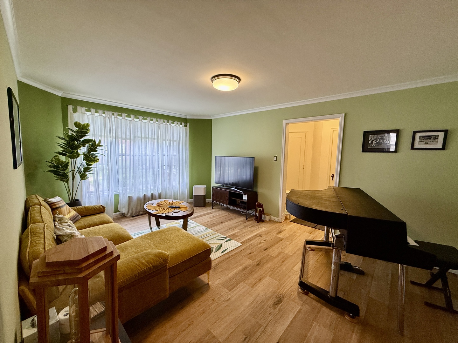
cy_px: 172
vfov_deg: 85.7
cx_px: 229
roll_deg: -1.5
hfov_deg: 102.1
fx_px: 185
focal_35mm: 14
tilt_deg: -5.7
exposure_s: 1/120
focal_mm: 2.22
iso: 160
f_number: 2.2
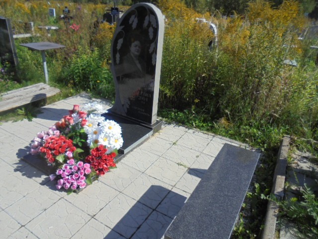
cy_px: 120
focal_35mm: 26
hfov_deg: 67.3
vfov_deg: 53.1
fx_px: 239
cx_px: 159
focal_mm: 4.6
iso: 100
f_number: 3.5
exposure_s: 1/800
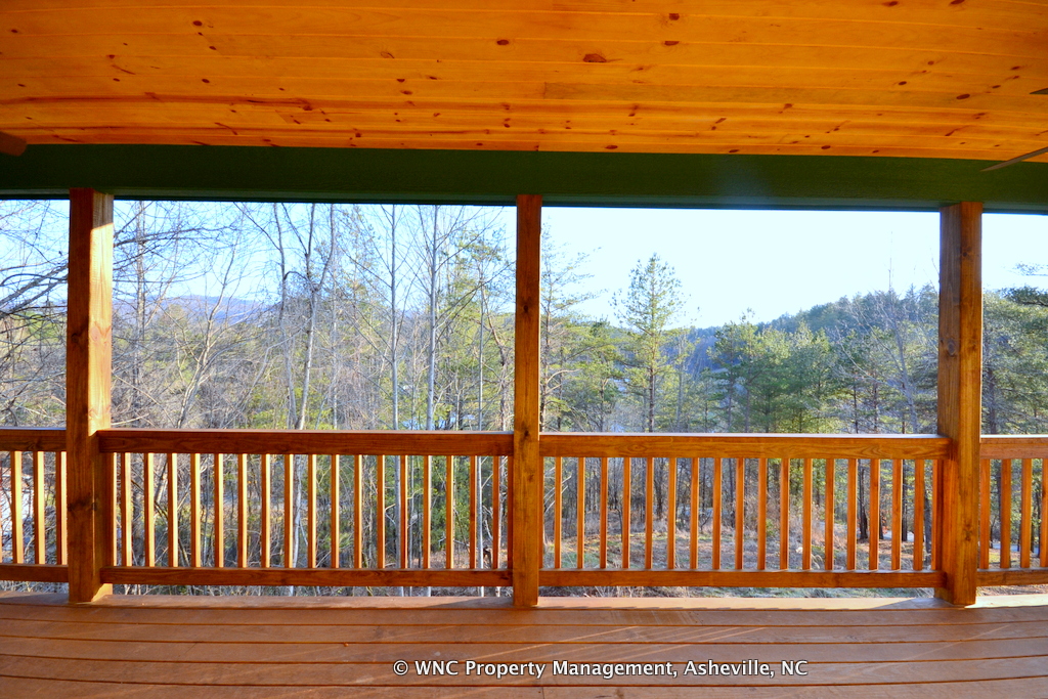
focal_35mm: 15
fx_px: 437
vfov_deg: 77.3
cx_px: 524
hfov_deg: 100.4
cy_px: 350
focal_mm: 10
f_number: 9
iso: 400
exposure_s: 1/100
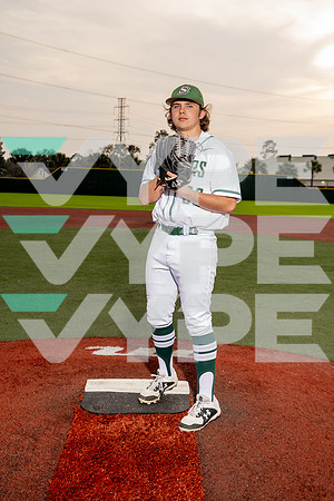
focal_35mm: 44
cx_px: 167
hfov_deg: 30.5
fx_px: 612
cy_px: 250
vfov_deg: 44.5
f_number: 5.6
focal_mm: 44
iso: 250
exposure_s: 1/250
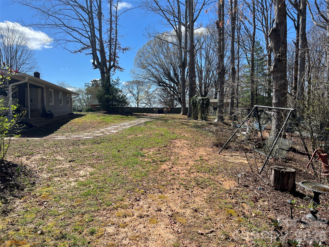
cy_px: 124
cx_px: 164
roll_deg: +0.9
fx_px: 247
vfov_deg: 53.1
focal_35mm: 26
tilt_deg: -3.5
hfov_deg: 67.3
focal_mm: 5.7
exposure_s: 1/3257
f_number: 1.5
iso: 50
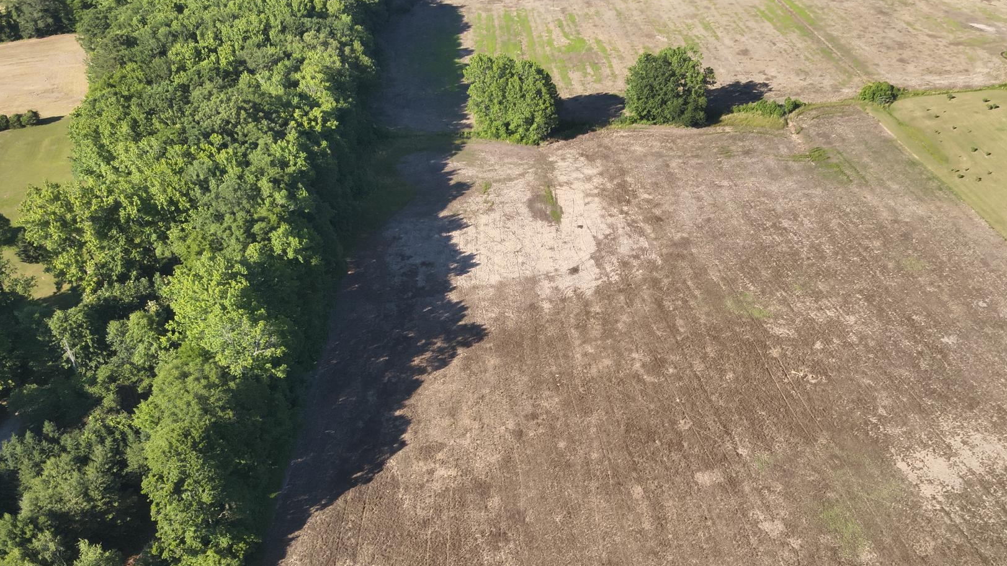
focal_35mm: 33
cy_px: 360
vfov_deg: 35.4
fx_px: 881
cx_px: 615
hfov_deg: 58.9
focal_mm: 4.4
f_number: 2.8
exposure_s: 1/500
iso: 110
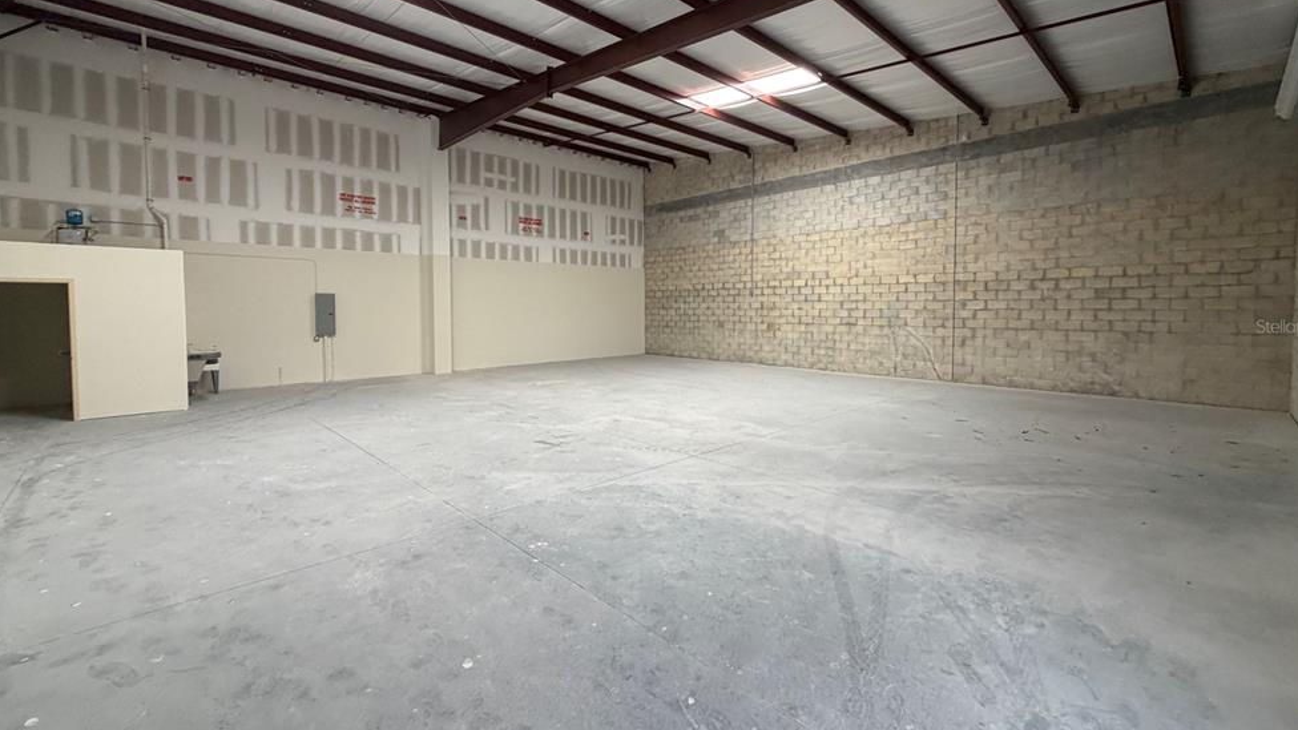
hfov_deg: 99.4
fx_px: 551
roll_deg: -0.4
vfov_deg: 66.9
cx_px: 656
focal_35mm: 16
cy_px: 326
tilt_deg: -1.6
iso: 200
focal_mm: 2.22
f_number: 2.2
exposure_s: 1/121
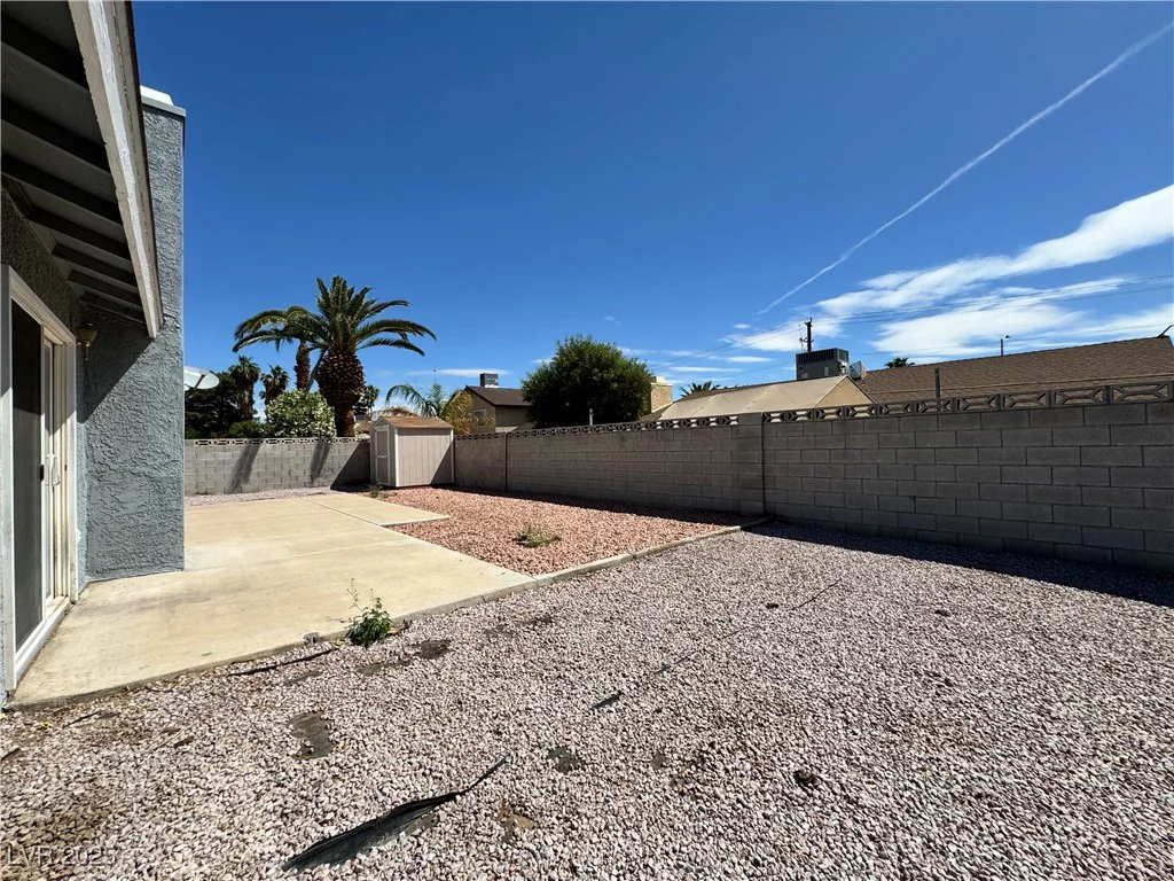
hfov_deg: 102.1
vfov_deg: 85.7
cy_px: 440
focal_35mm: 14
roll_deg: +1.6
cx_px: 587
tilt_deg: +0.5
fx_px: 475
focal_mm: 2.22
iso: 50
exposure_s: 1/2985
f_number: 2.2
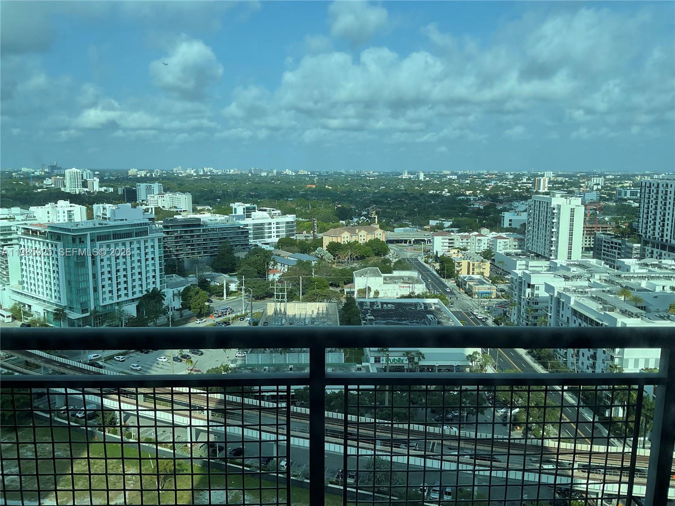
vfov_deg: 48.2
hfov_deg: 61.7
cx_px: 338
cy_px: 253
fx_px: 565
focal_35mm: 29
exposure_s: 1/1250
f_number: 1.8
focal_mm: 3
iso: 16
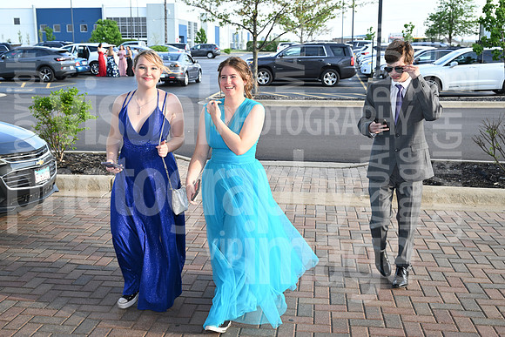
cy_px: 168
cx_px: 252
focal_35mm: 42
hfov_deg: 46.4
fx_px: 589
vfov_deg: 31.9
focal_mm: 42
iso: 320
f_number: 5.6
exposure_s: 1/200
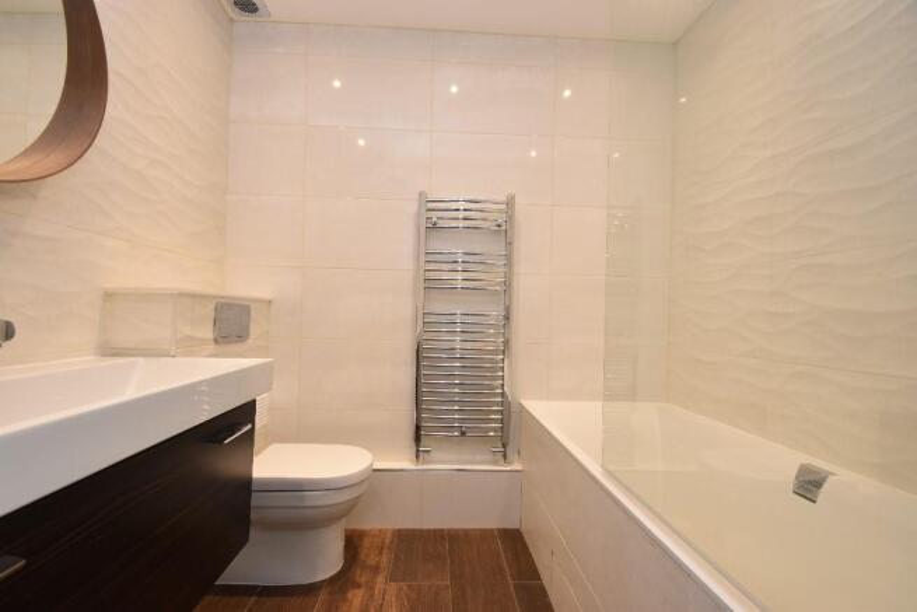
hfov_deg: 100.4
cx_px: 458
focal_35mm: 15
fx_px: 382
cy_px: 306
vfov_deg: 77.4
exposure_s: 1/125
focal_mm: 10
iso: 800
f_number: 5.6
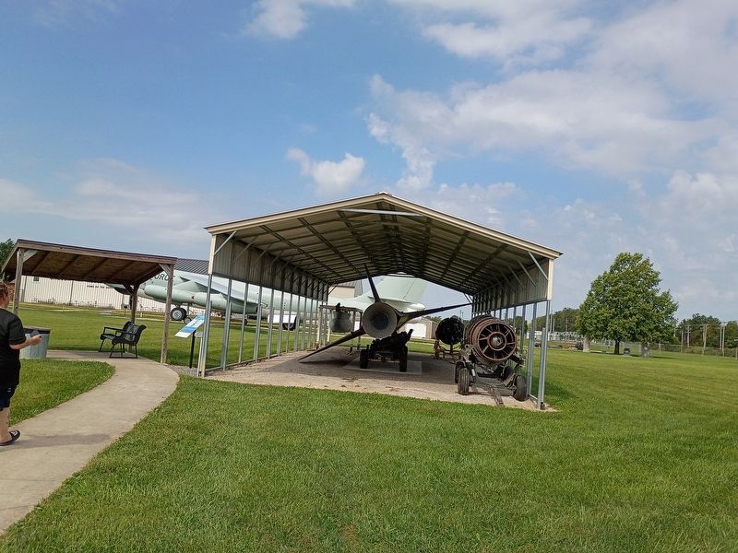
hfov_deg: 61.7
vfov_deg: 48.2
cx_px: 369
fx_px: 618
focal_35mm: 29
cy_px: 276
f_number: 1.8
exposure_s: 1/1307
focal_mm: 4.27
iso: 104
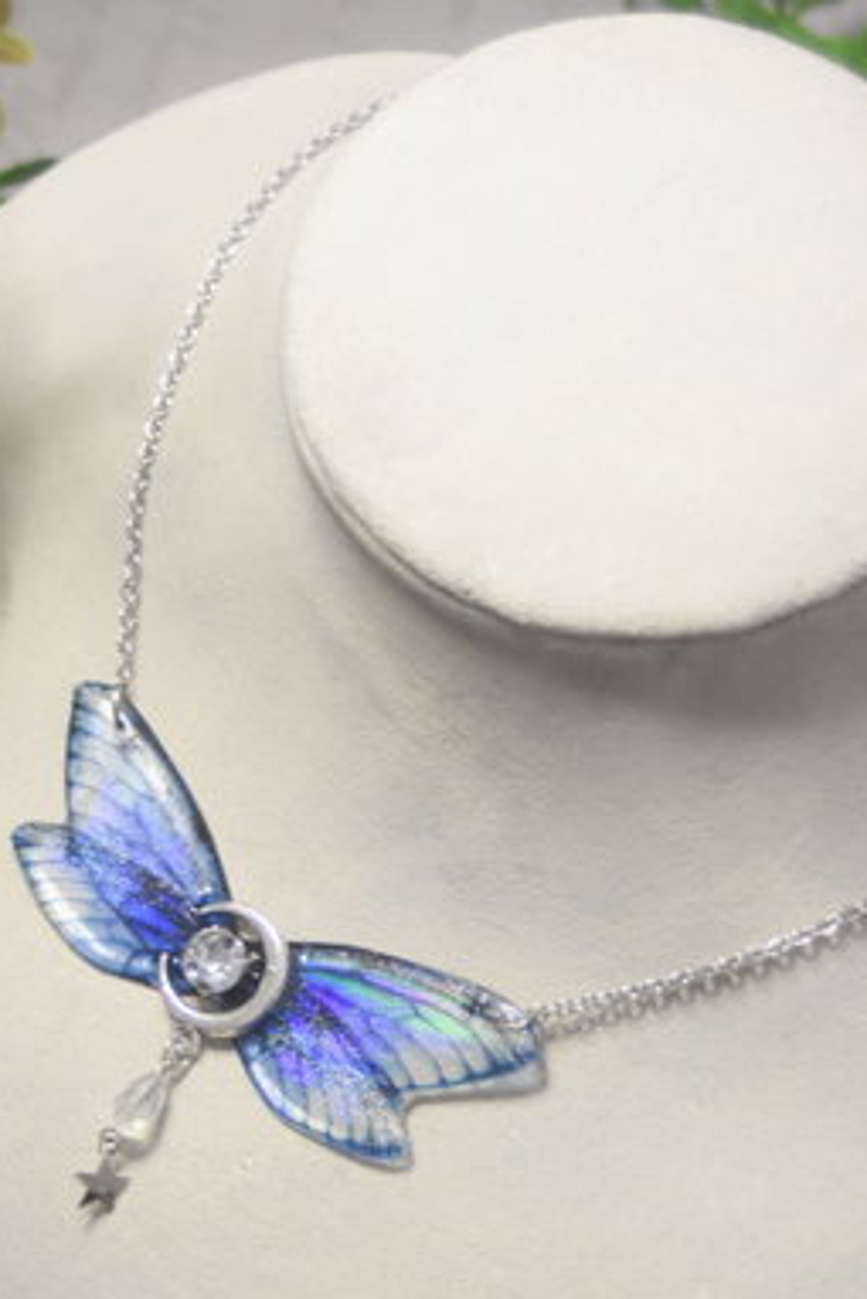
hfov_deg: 10.4
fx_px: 4764
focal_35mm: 132
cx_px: 388
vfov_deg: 15.5
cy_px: 775
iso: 2500
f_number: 5
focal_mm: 56
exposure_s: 1/40
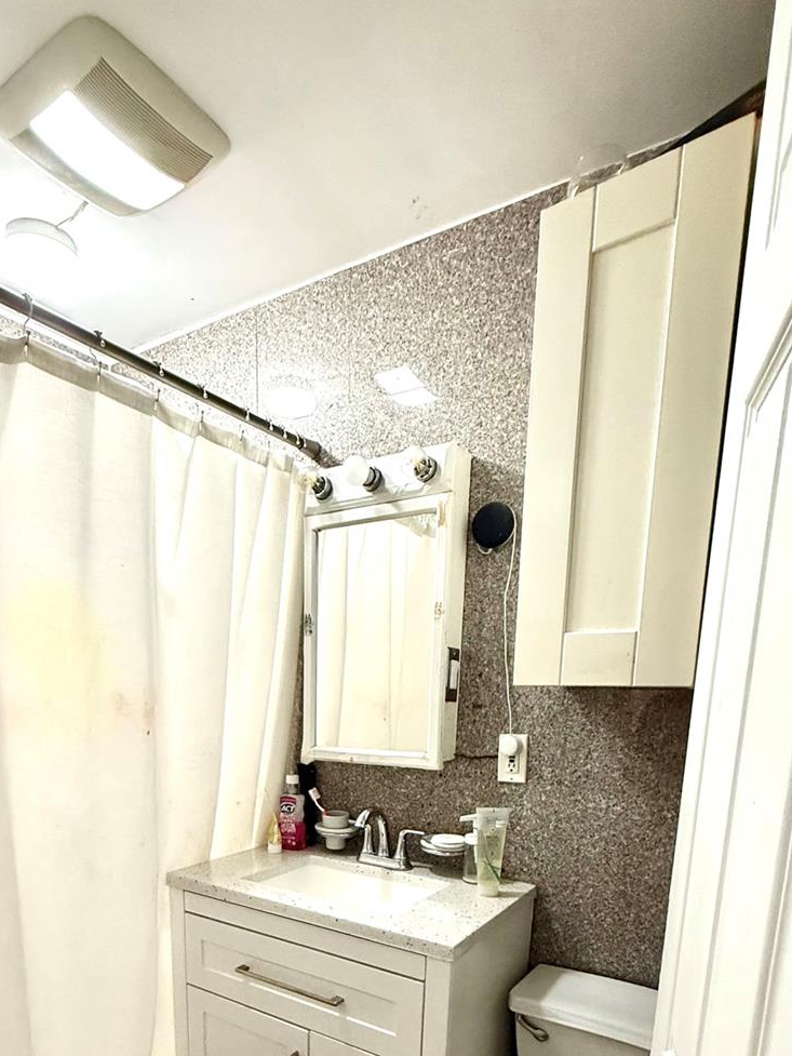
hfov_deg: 60.8
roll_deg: -1.0
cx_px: 340
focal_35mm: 22
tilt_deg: -10.8
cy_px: 823
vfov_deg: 70.0
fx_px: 671
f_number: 2.2
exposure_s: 1/60
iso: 640
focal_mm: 2.22
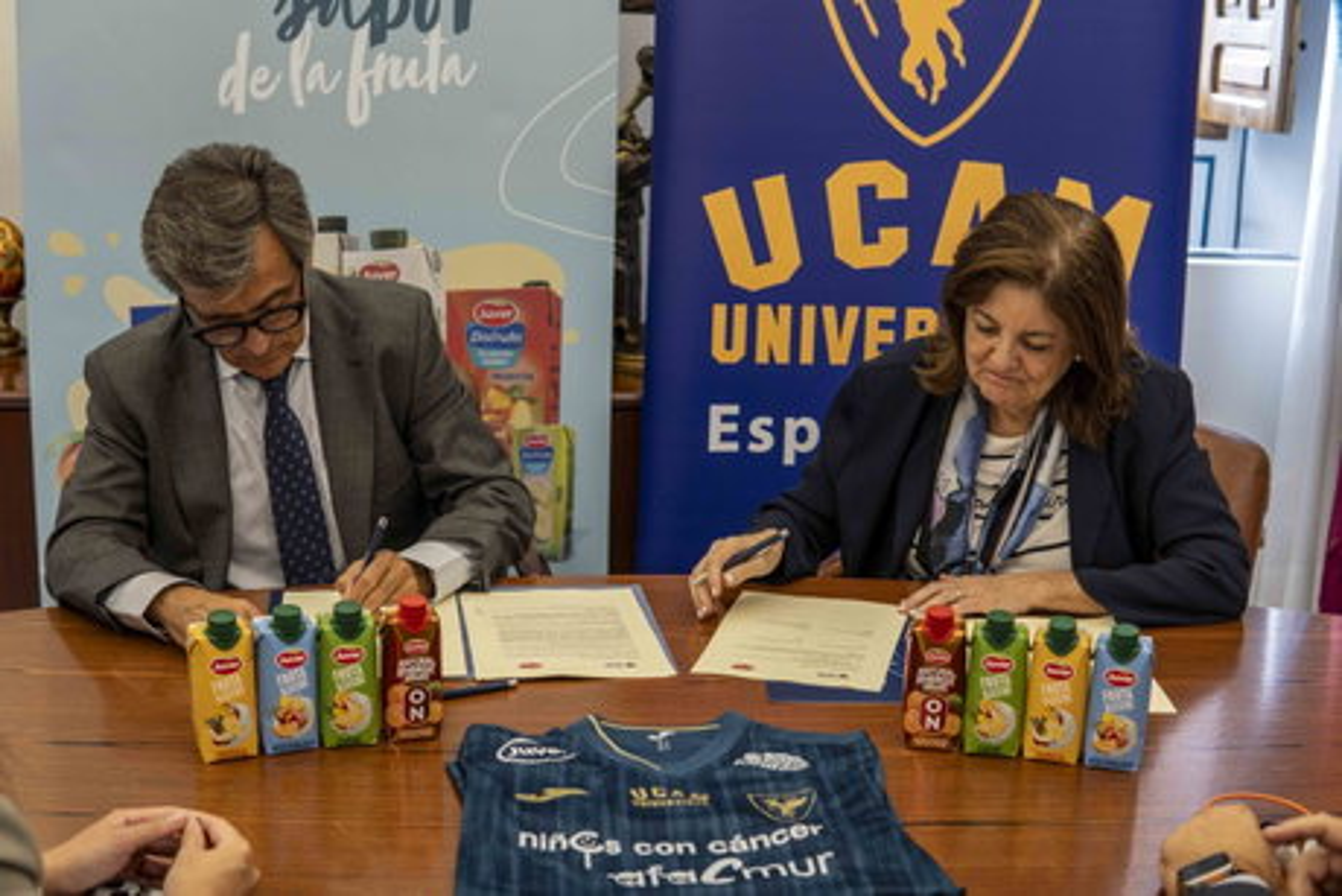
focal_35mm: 45
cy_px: 448
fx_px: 1678
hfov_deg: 43.6
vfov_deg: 29.9
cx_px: 671
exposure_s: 1/100
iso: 640
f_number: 3.2
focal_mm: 30
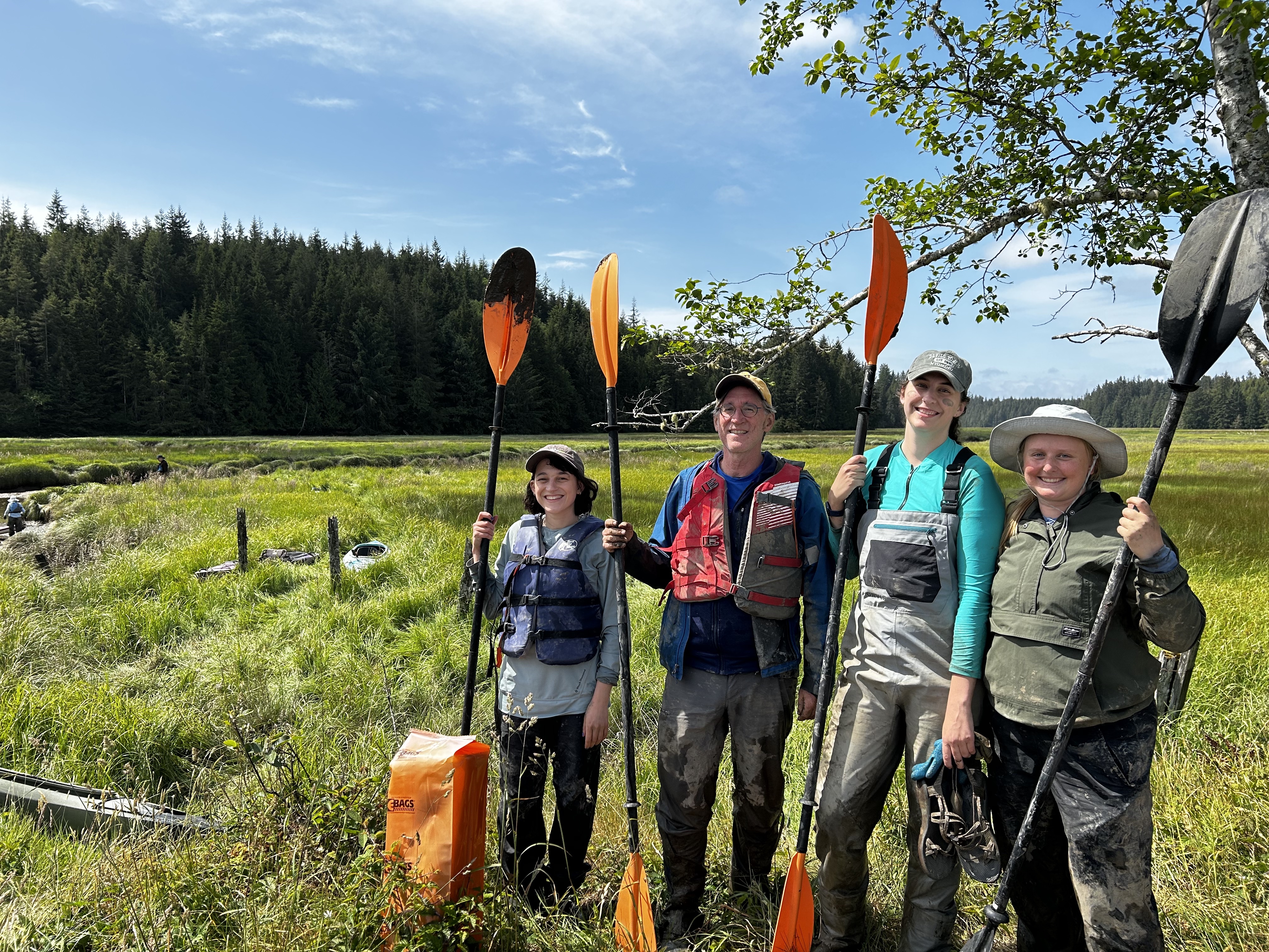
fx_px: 953
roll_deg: -0.1
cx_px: 634
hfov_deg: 67.3
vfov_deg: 53.1
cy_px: 476
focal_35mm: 26
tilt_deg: -2.1
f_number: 1.5
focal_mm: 5.7
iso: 50
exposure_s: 1/3077
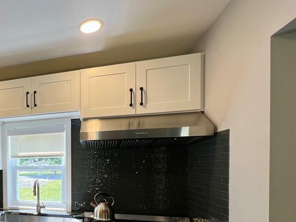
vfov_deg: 53.5
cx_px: 23
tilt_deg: -1.6
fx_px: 205
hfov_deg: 59.6
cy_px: 173
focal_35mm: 24
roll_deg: +1.0
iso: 40
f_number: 1.8
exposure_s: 1/120
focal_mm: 1.57
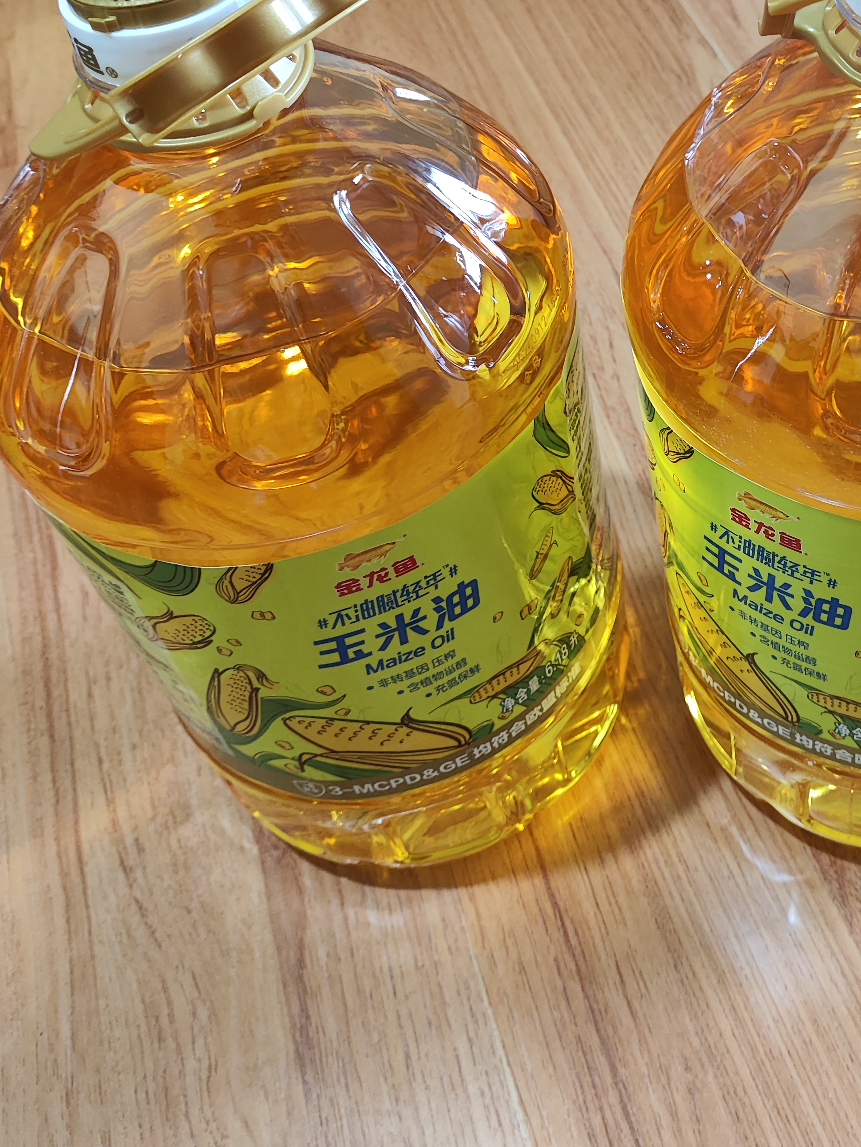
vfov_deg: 48.2
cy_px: 390
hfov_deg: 36.7
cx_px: 667
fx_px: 1259
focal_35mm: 38
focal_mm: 4.68
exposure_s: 1/33.3
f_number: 1.8
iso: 782
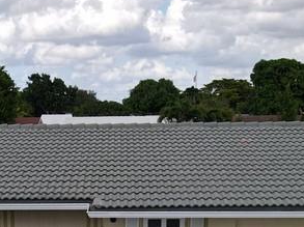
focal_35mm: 84
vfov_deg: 15.7
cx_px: 82
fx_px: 737
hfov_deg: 23.1
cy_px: 366
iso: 100
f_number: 2.8
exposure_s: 1/500
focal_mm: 4.5
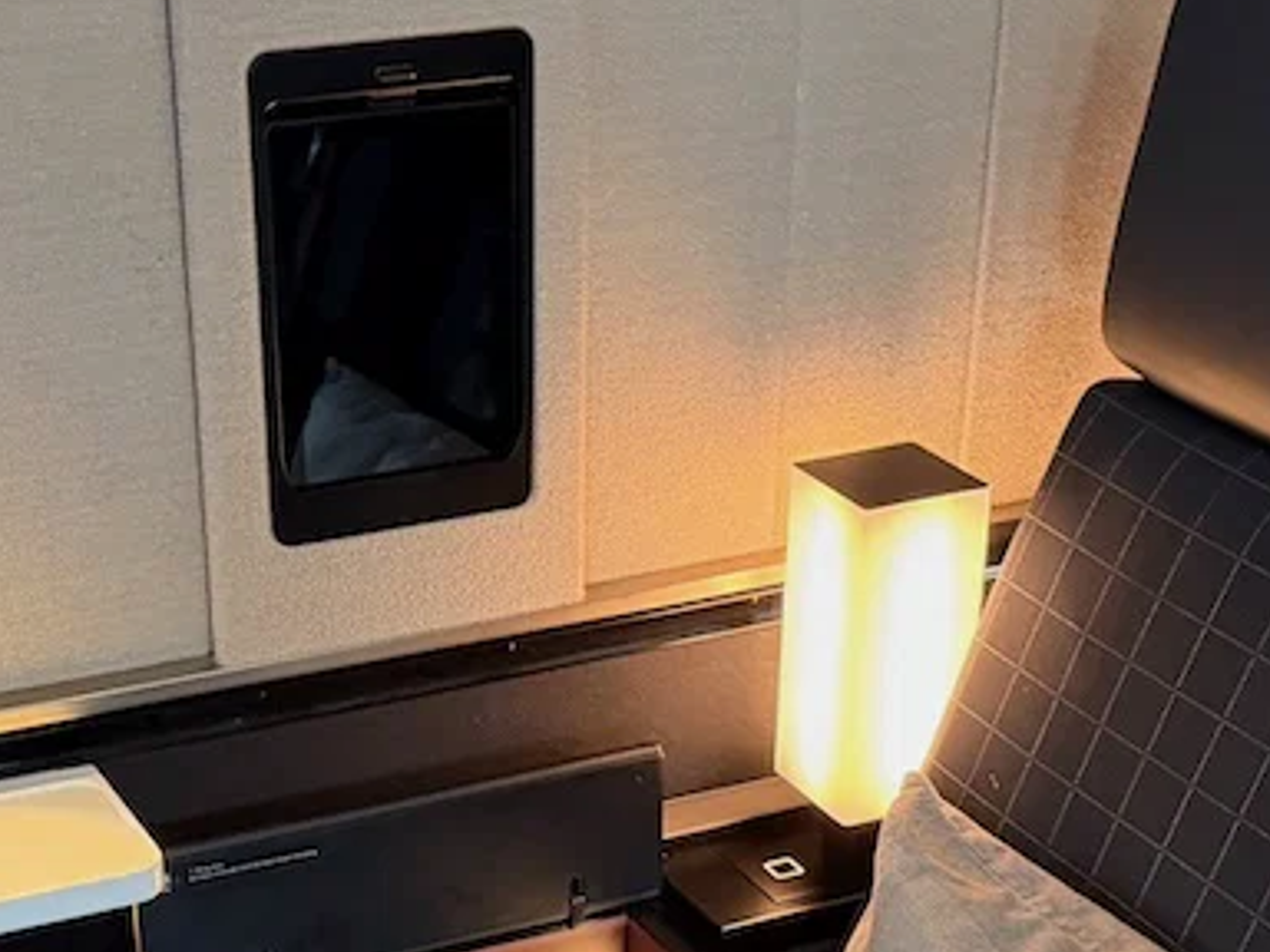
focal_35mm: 75
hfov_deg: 26.0
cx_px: 575
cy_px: 932
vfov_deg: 19.1
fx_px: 2752
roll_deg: +0.2
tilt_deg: -30.5
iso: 800
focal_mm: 6.76
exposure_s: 1/42
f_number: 1.78
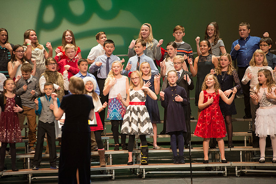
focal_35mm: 200
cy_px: 92
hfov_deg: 10.3
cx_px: 138
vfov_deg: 6.9
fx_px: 1534
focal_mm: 200
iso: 2500
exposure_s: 1/250
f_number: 2.8
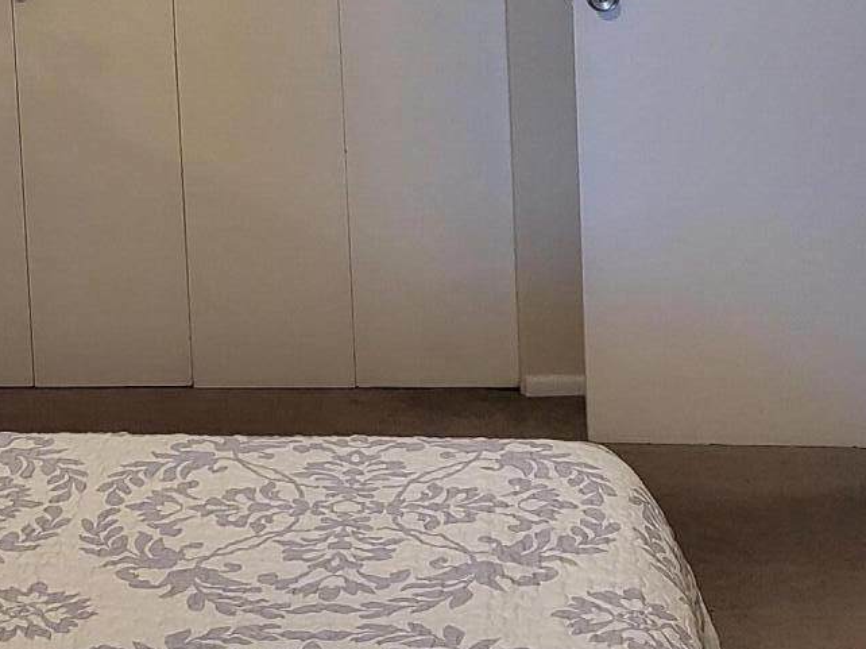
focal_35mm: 81
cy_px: -57
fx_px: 2026
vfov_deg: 17.6
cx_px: 89
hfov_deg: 23.5
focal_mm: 4.25
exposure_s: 1/120
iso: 320
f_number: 1.8
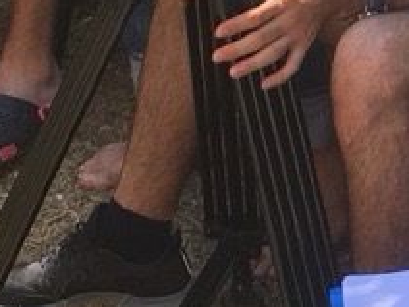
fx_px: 2068
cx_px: 504
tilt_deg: -9.1
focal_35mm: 175
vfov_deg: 8.0
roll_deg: -1.1
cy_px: -382
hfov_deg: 11.1
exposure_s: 1/199
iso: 25
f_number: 2.2
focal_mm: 4.15
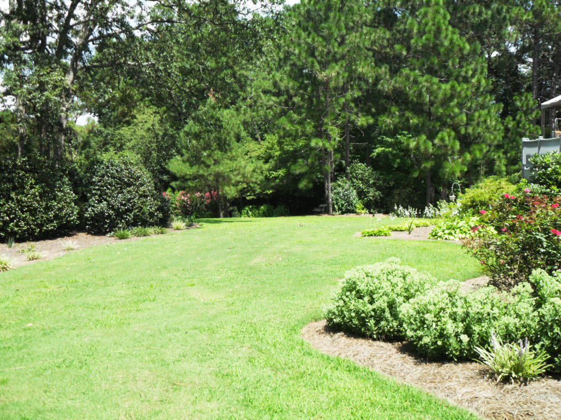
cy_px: 210
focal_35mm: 35
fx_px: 567
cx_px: 280
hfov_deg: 52.6
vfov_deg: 40.7
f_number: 8.9
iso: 100
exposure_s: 1/60
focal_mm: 6.2
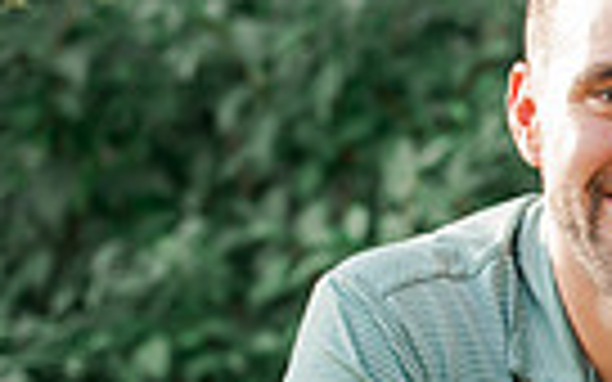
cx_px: 1224
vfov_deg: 4.3
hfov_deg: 6.7
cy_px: 492
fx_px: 5070
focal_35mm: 304
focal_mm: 70
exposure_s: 1/250
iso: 320
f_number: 4
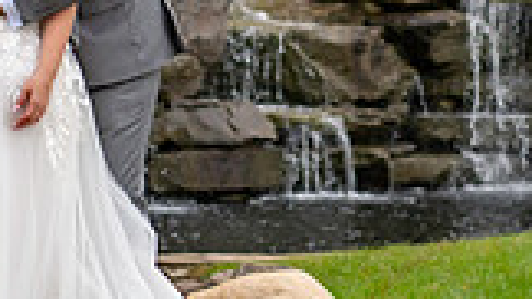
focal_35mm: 263
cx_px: 312
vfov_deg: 4.6
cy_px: -49
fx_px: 3709
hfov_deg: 8.2
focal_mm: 70
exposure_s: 1/2000
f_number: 2.8
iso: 800
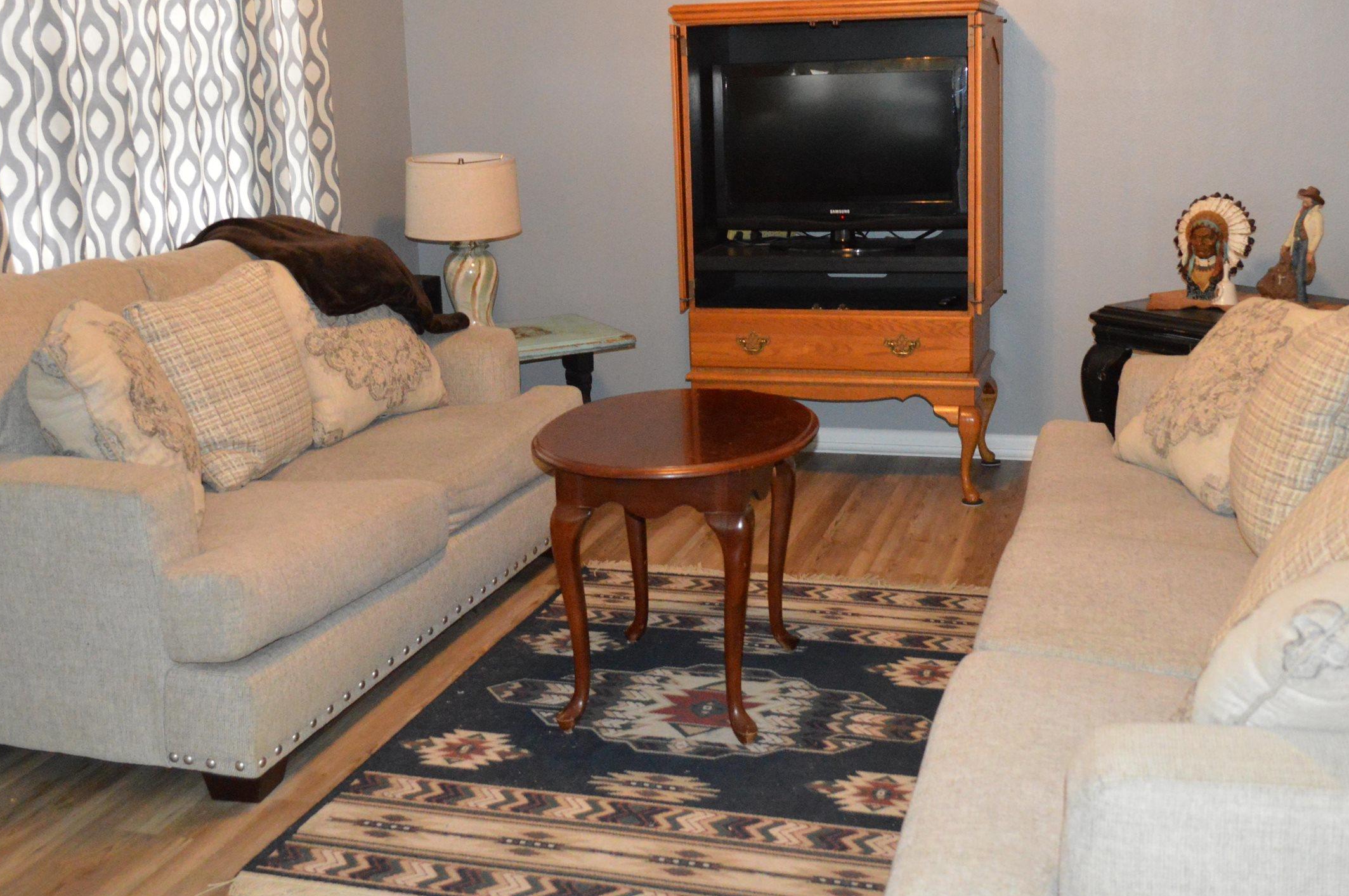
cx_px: 736
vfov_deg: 34.0
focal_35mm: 39
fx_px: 1460
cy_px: 332
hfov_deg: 49.5
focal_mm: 18
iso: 3200
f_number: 3.5
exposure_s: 1/60
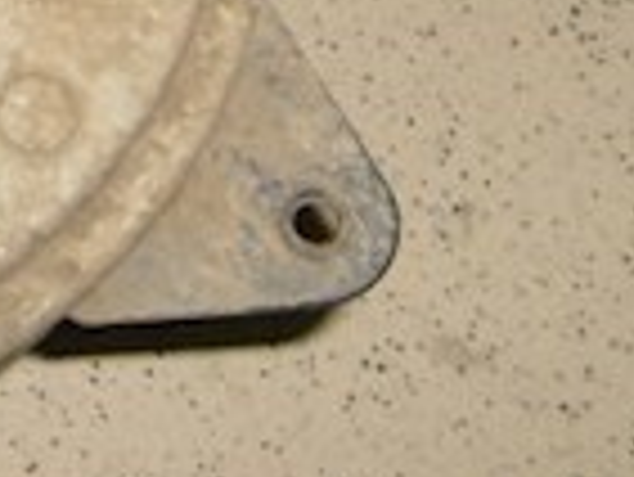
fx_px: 2915
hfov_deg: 11.8
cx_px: -351
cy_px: -180
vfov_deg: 9.2
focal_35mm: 159
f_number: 2.8
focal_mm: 5.8
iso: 100
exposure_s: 1/45
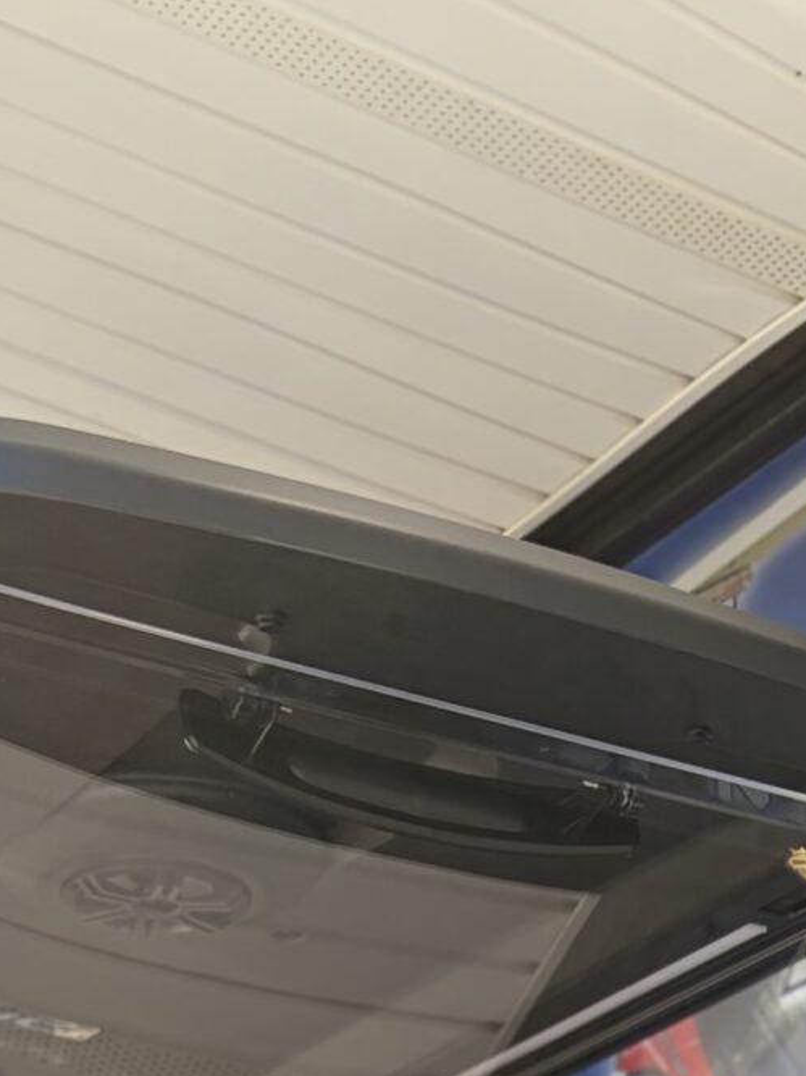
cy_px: 2026
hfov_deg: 14.7
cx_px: 615
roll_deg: -0.4
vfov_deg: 16.1
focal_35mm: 100
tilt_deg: +1.8
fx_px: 3107
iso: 64
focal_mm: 5.96
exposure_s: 1/933
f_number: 1.6
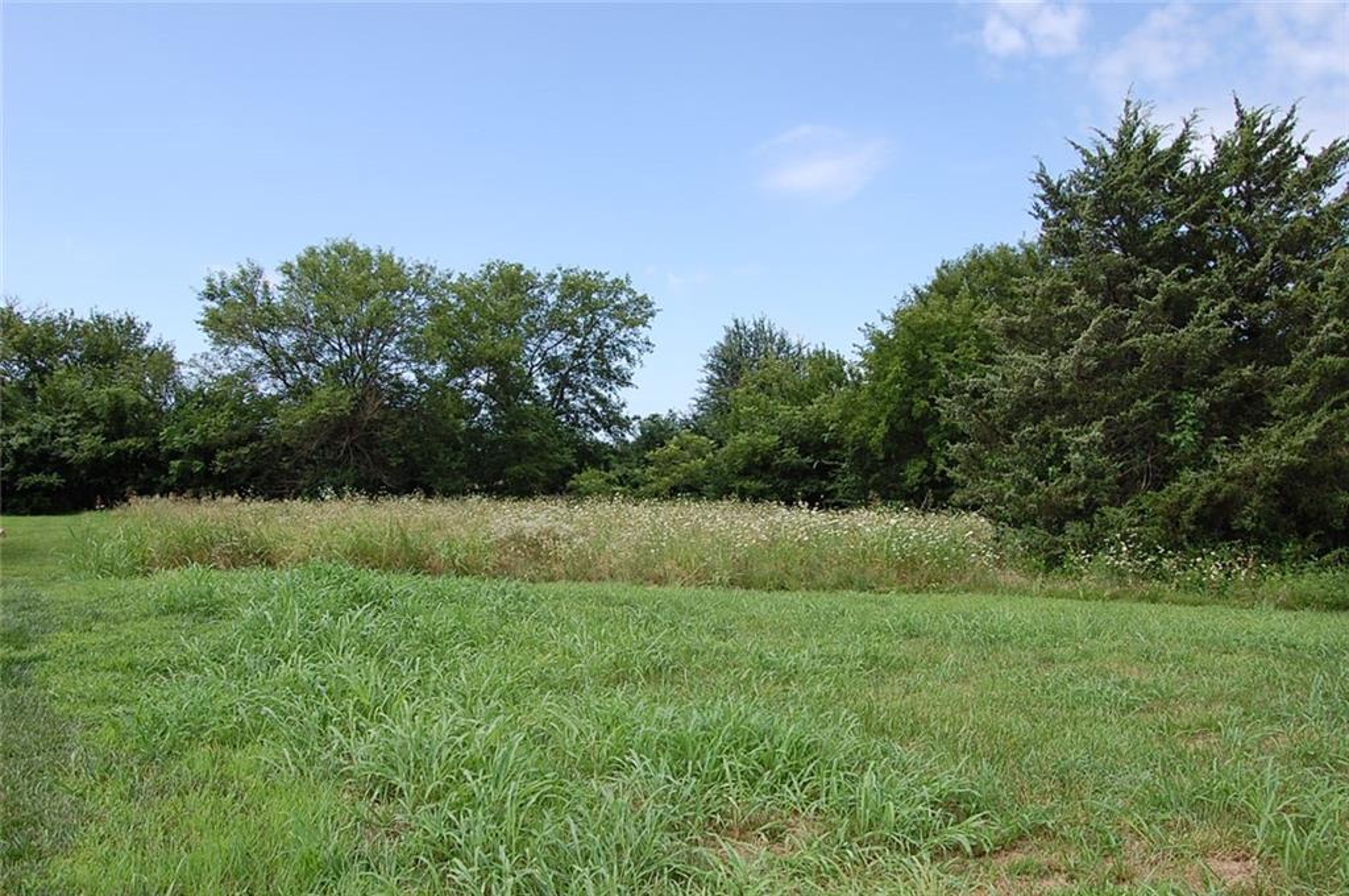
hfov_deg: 67.4
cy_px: 448
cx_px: 674
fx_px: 1010
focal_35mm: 27
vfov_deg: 47.8
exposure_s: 1/250
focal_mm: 18
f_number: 8
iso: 200
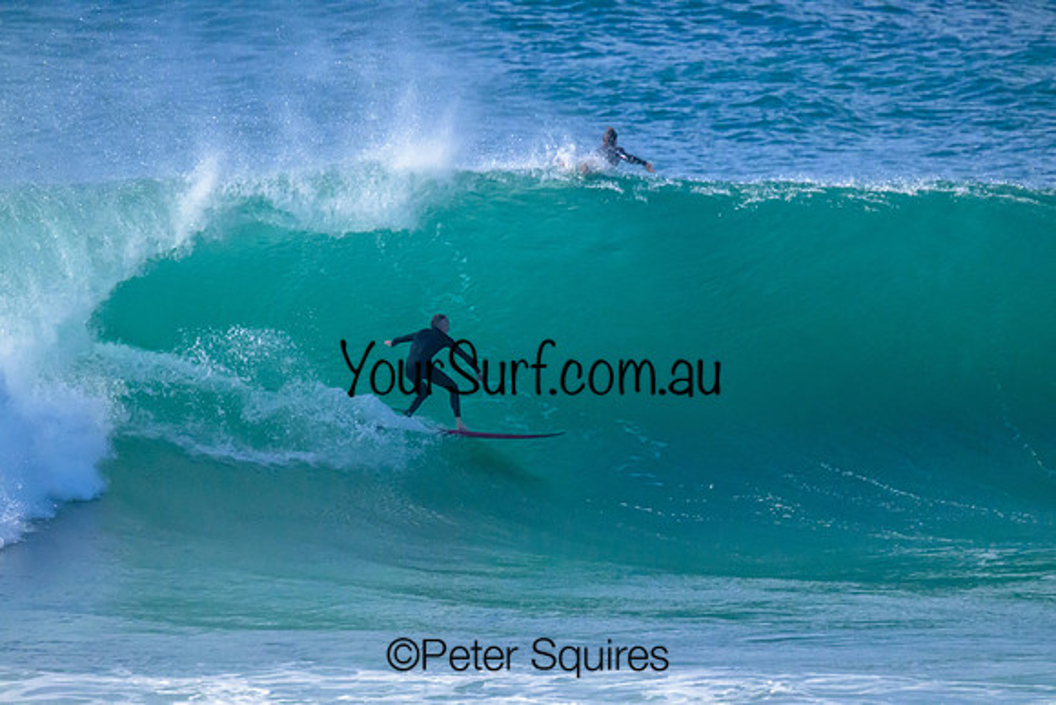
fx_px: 20244
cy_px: 352
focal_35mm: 690
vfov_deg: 2.0
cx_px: 528
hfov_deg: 3.0
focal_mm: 690
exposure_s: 1/2500
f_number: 11
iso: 14400
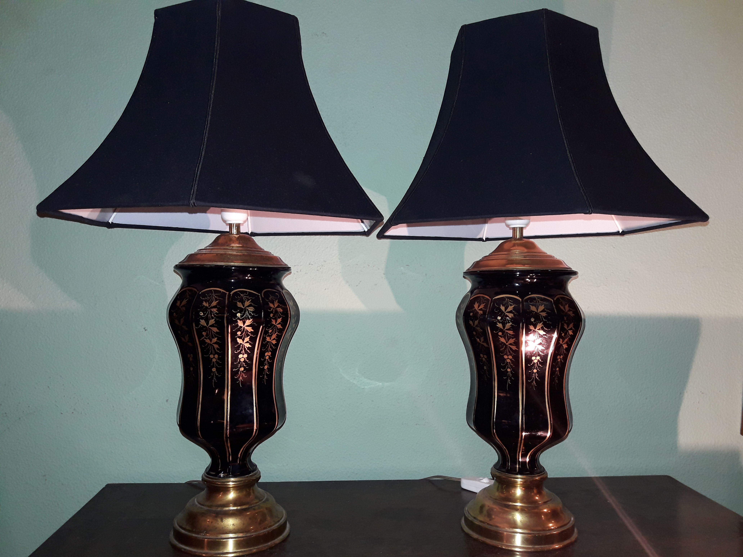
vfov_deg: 49.7
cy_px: 278
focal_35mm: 28
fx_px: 601
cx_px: 372
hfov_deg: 63.4
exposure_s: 1/40
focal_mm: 3.7
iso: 100
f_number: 1.9
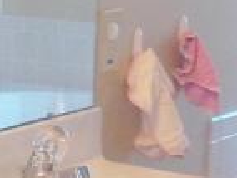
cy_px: 101
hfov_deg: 9.1
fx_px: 1481
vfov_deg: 6.9
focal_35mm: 216
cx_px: 52
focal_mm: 4.1
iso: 160
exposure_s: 1/30
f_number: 3.3
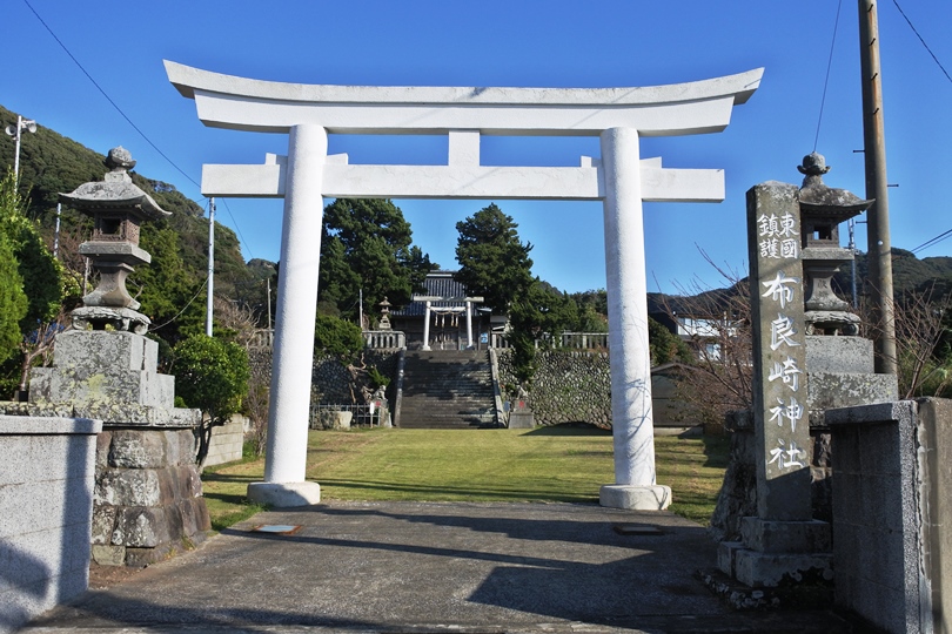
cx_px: 476
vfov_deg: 38.9
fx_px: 899
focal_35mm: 34
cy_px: 317
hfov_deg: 55.8
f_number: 4.5
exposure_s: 1/2000
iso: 180
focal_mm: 12.8
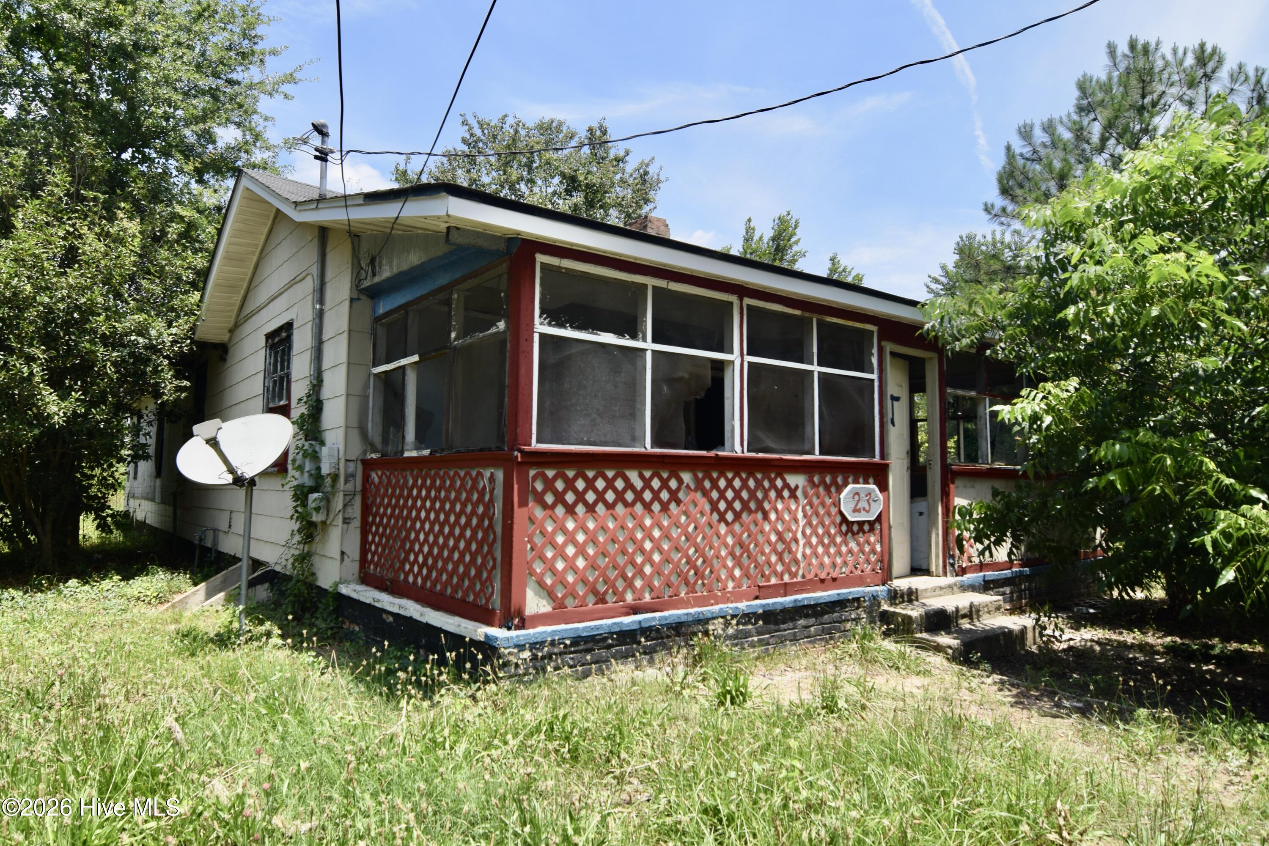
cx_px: 634
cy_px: 423
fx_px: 582
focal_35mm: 16
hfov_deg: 95.0
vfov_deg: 72.1
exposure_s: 1/200
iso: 100
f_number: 7.1
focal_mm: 11
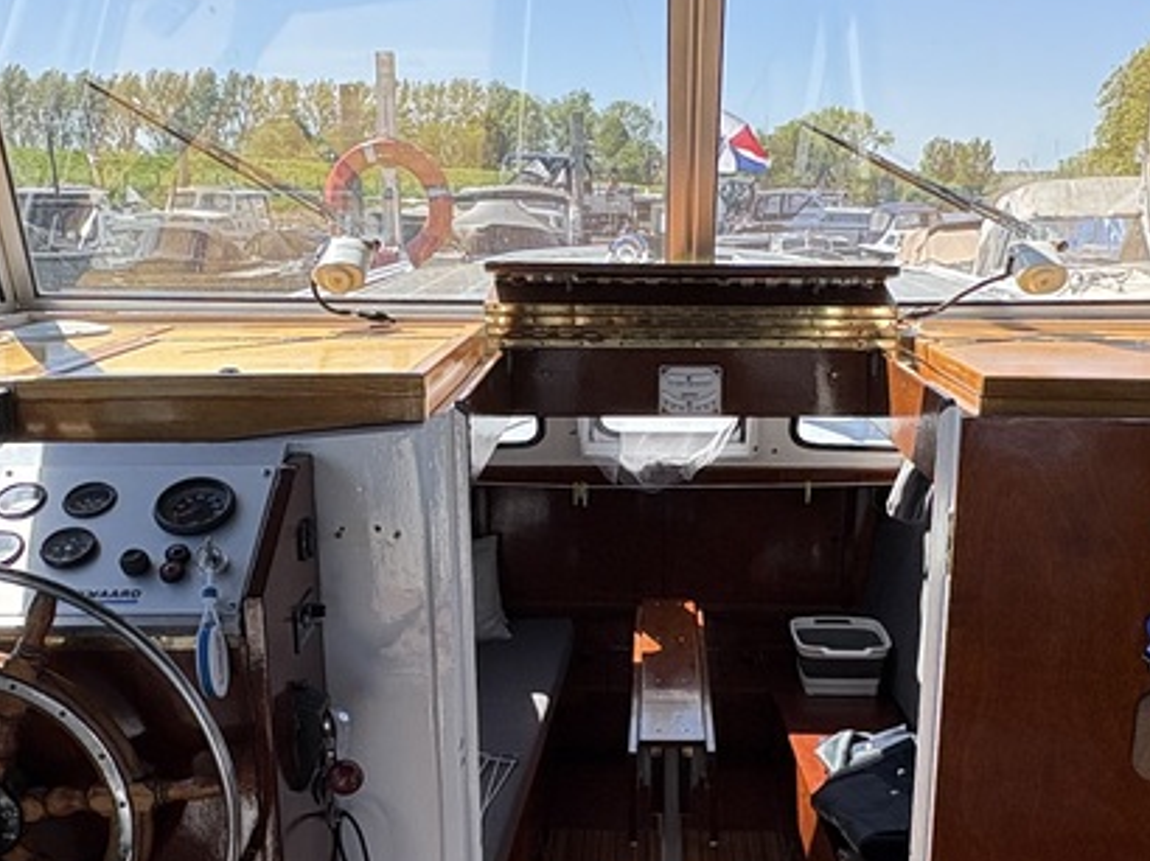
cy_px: 544
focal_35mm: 41
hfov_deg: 45.7
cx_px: 662
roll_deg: -0.2
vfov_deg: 34.9
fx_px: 1361
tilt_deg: -14.4
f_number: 2.2
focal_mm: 2.22
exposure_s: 1/693
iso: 40
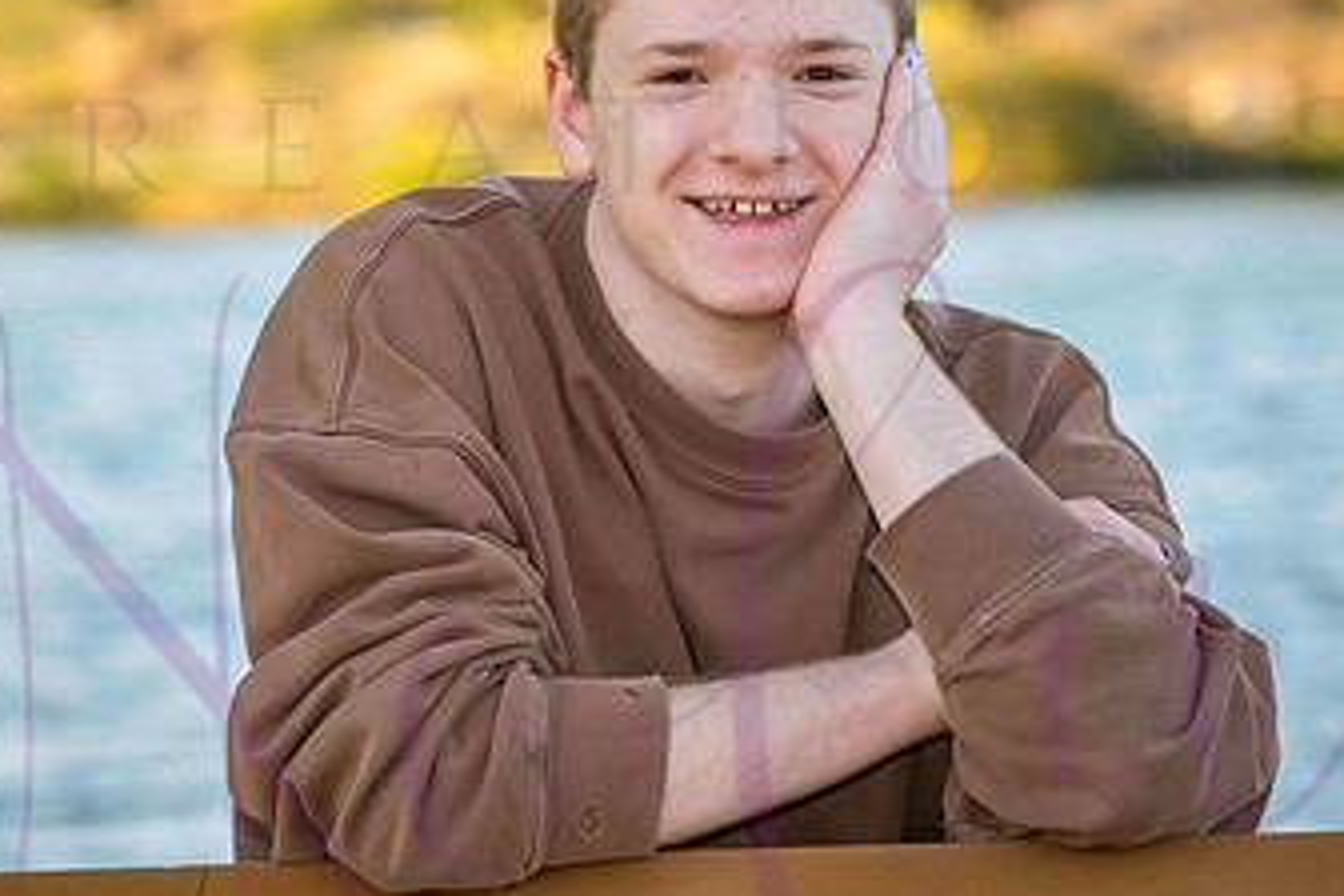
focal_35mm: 233
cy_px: 342
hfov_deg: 8.8
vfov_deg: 5.9
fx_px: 8698
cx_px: 620
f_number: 5.6
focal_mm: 135
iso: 400
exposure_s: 1/640
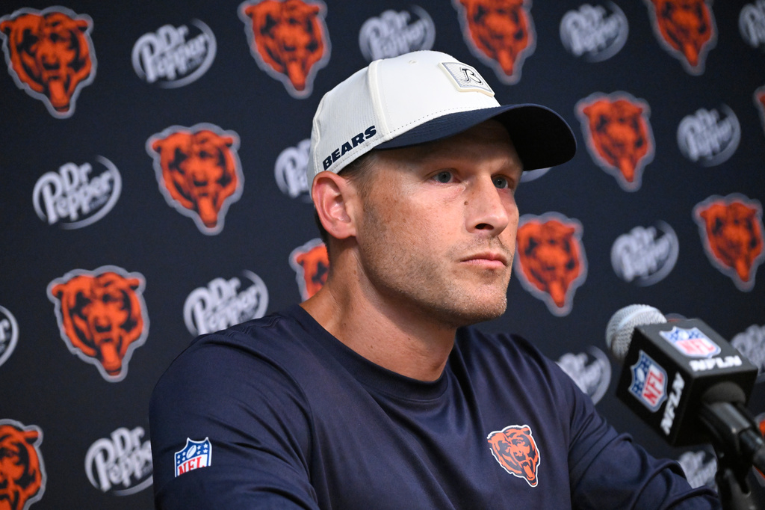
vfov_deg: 11.4
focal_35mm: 120
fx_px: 2549
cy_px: 255
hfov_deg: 17.1
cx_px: 382
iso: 6400
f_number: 4
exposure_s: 1/500
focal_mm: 120
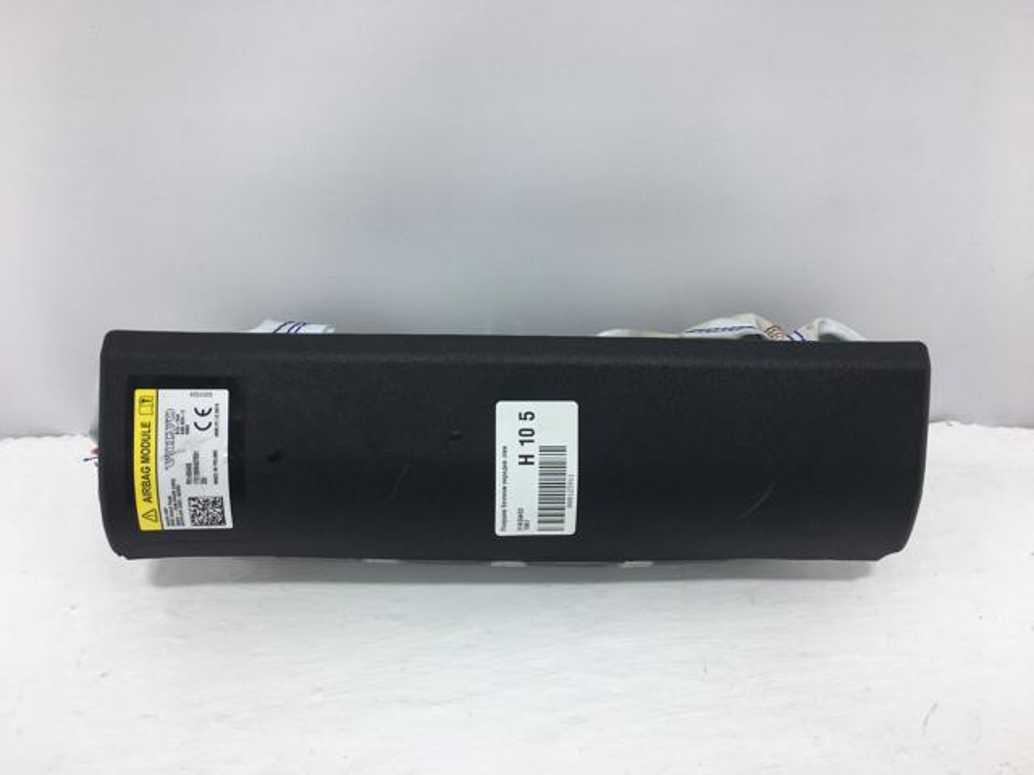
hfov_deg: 61.7
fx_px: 866
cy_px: 388
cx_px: 517
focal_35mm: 29
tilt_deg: -38.3
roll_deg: +1.3
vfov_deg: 48.2
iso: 25
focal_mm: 4.15
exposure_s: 1/250
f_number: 2.2
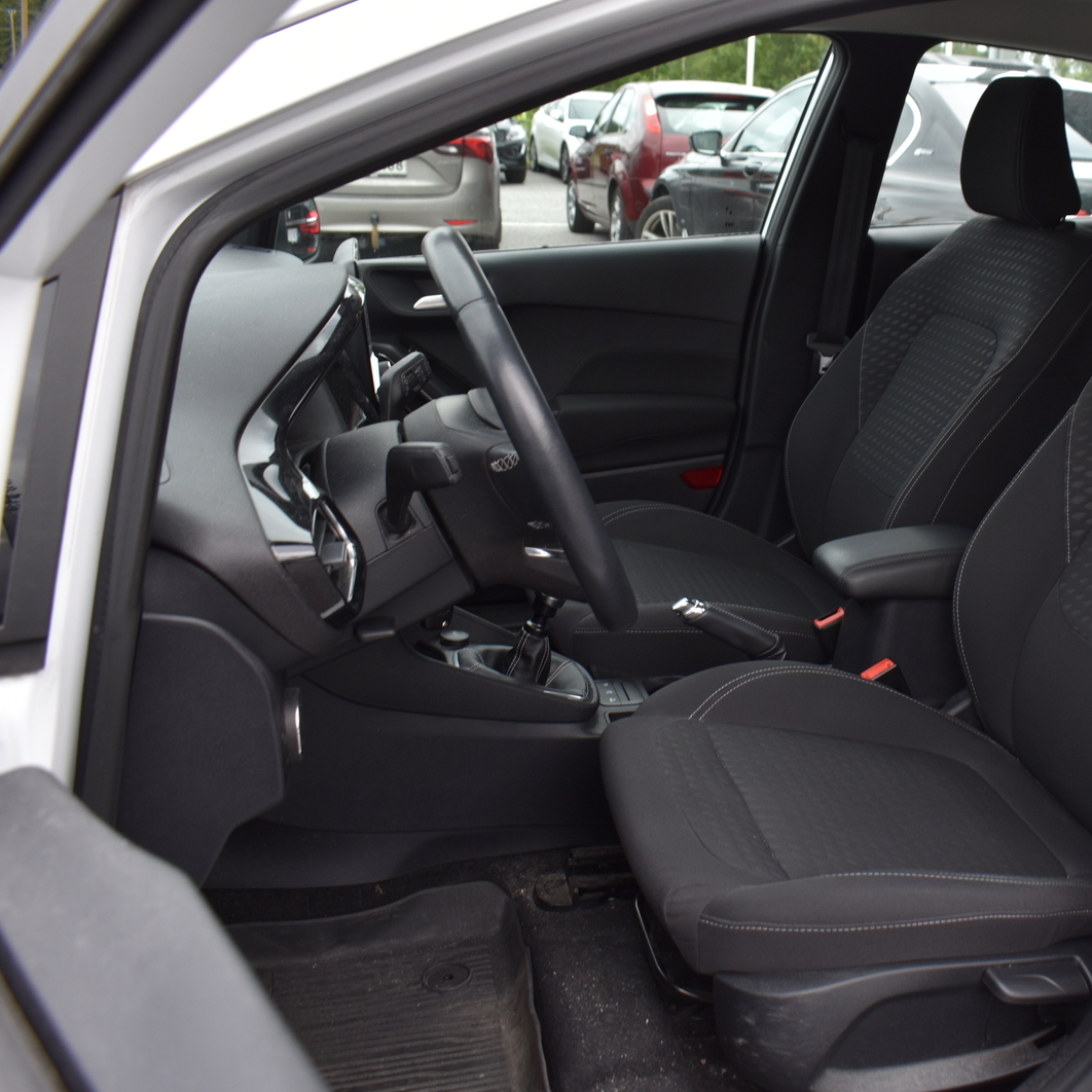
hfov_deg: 45.5
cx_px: 826
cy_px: 548
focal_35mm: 35
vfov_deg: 47.2
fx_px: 1249
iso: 200
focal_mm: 18
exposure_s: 1/125
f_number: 5.6
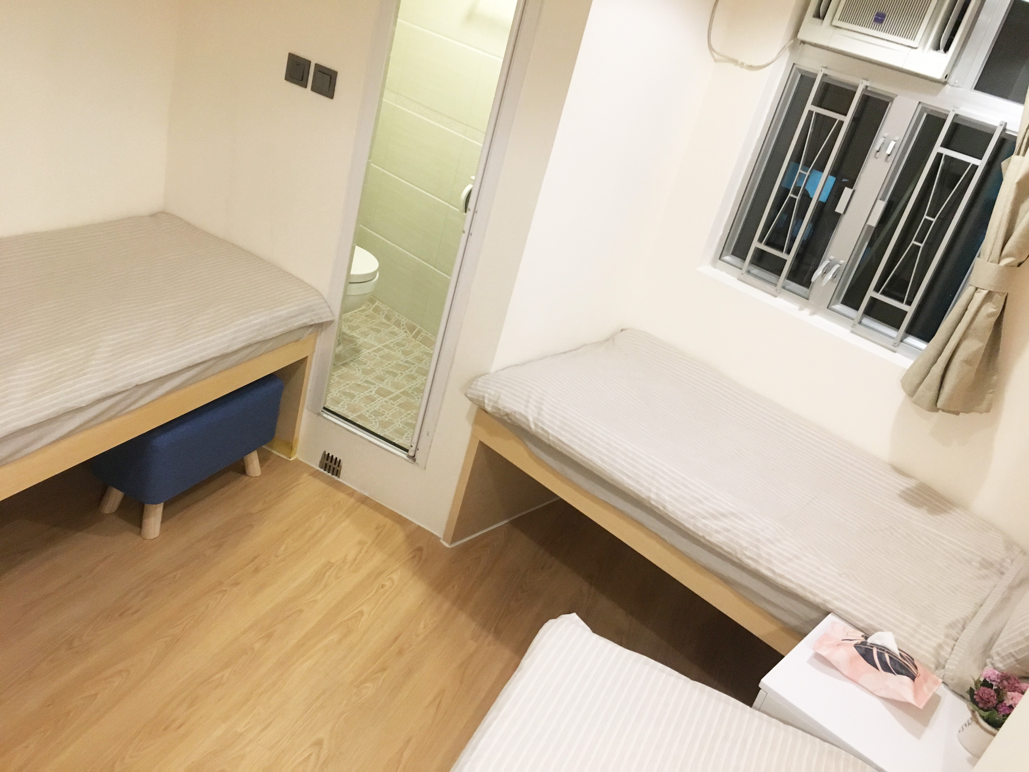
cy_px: 386
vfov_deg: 48.2
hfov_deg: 61.7
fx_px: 862
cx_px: 514
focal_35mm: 29
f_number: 2.2
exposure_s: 1/33
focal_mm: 4.15
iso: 200
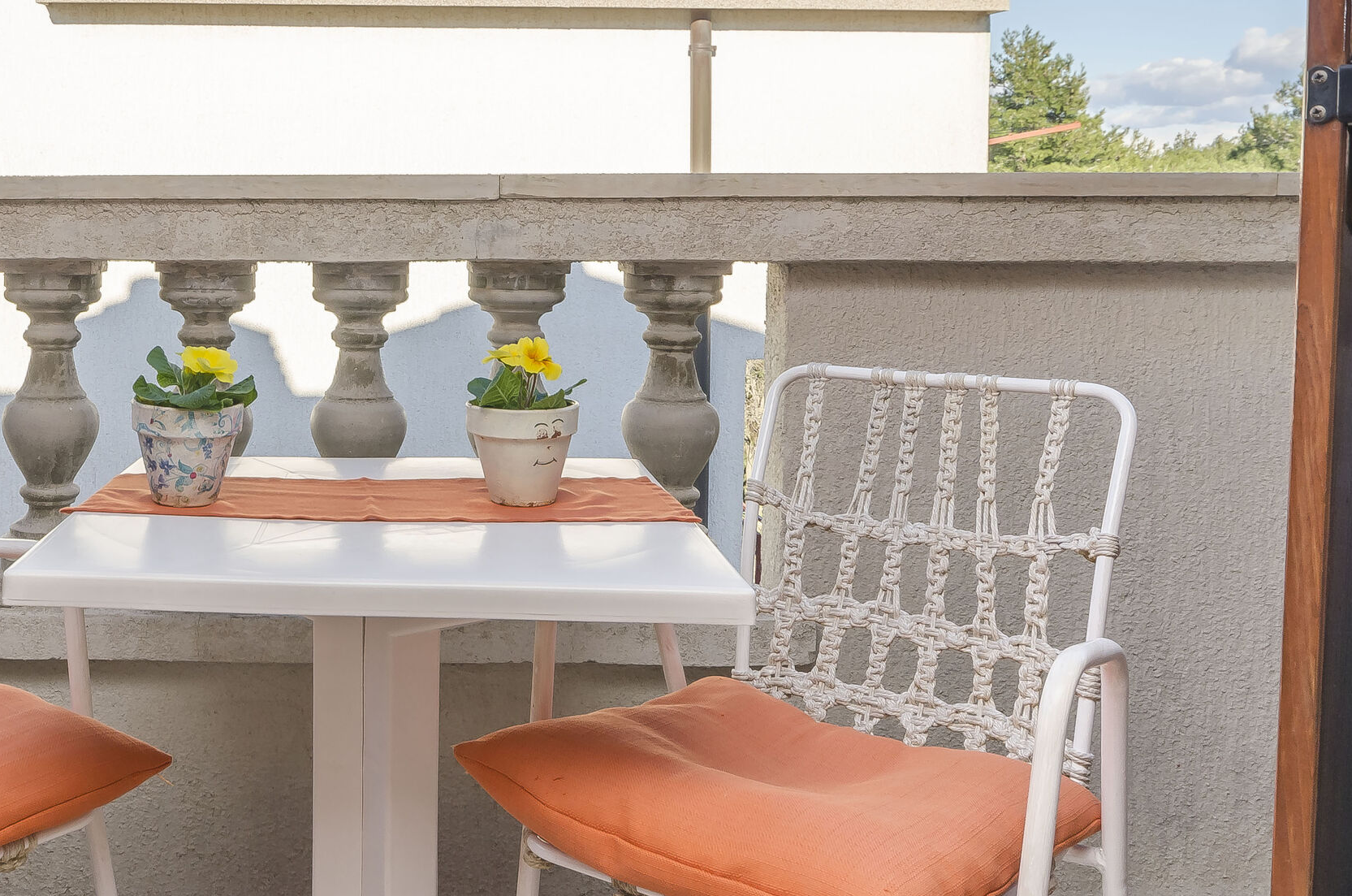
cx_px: 327
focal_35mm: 38
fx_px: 1418
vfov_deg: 34.6
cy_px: 266
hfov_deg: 48.8
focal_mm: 15
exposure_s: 1/160
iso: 100
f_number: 9
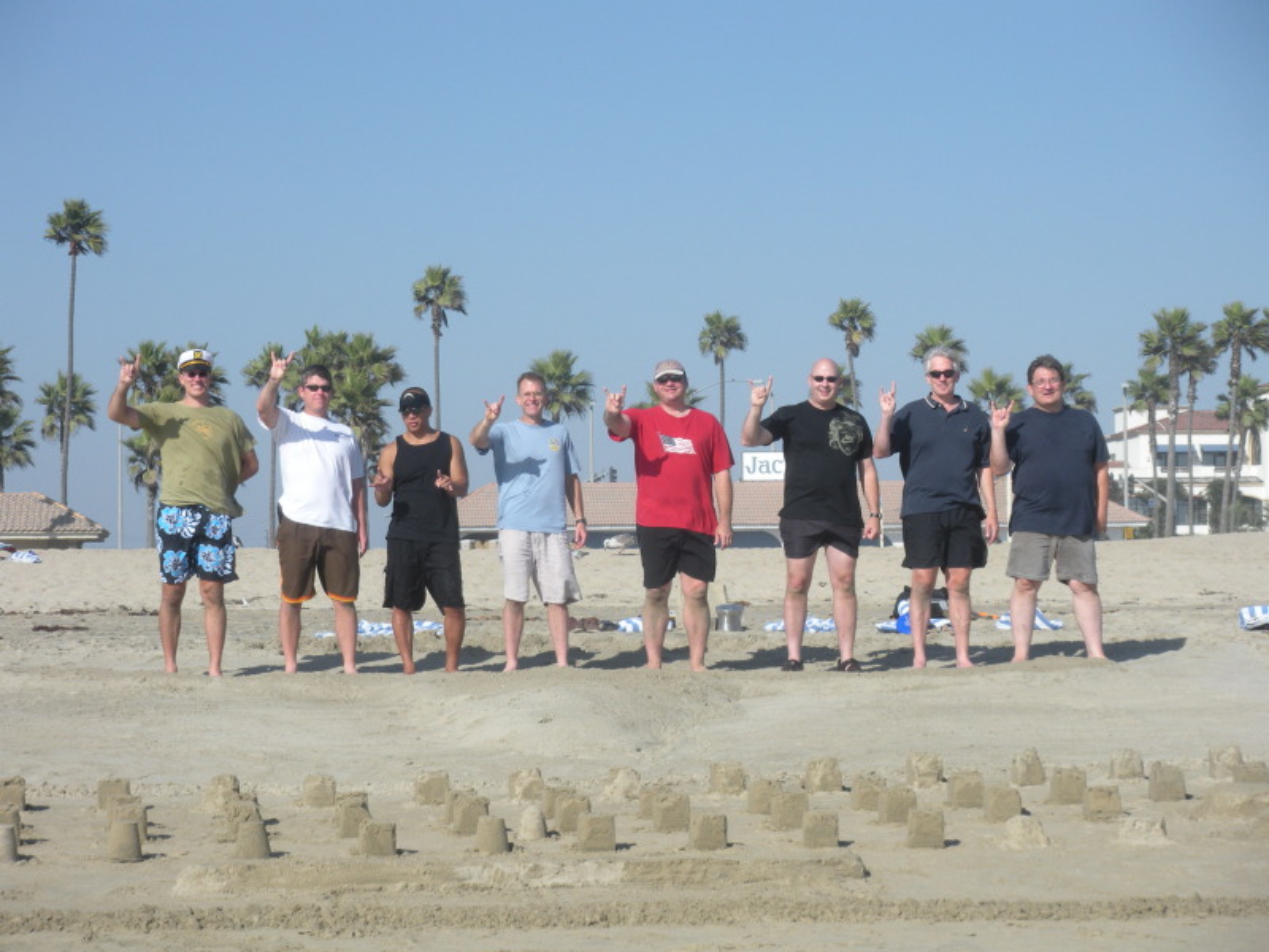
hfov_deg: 19.6
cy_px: 476
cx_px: 634
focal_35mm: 100
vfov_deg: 14.8
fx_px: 3666
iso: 64
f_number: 5
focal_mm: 17.4
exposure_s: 1/448
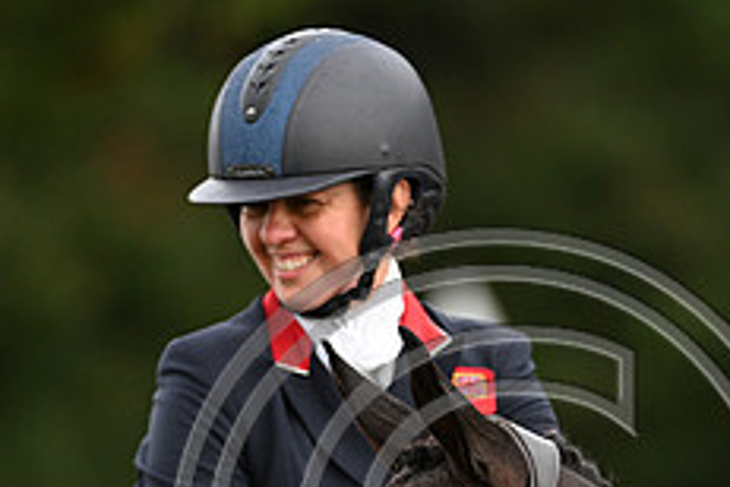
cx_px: 461
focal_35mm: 778
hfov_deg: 2.7
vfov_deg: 1.8
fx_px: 15775
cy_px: 508
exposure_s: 1/1000
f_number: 4.5
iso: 1100
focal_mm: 310
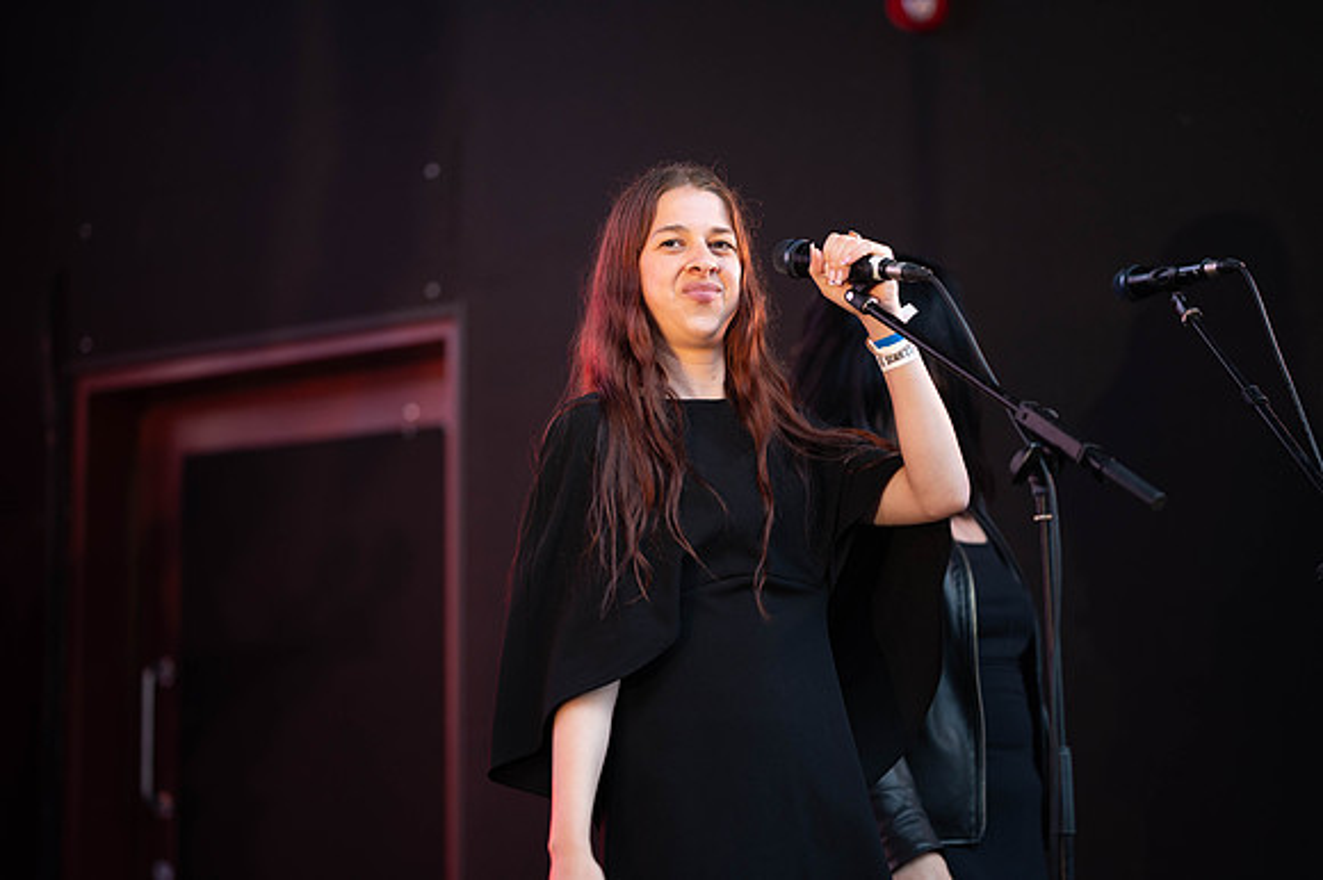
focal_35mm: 85
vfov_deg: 16.1
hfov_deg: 23.9
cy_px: 440
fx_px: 3122
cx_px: 662
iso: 560
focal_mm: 85
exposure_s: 1/200
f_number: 1.8
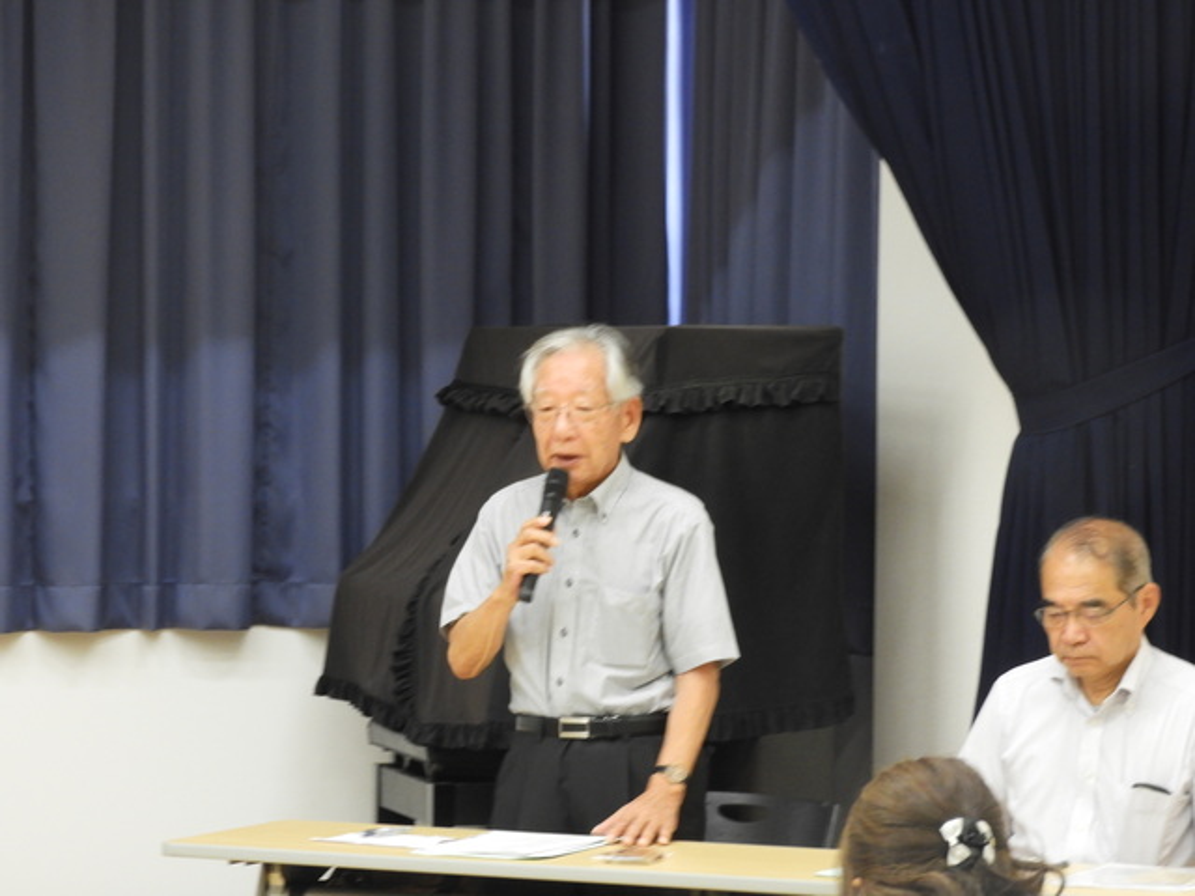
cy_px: 448
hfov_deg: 13.2
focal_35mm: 150
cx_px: 598
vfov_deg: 9.9
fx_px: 5178
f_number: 5.2
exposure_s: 1/15
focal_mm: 26.9
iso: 400
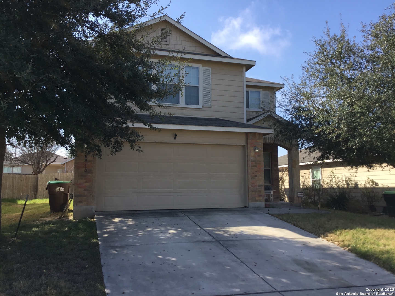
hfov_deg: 58.4
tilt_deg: +8.0
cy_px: 148
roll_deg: +1.9
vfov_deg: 45.4
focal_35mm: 31
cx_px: 198
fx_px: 354
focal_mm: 3.3
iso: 25
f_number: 2.4
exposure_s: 1/668
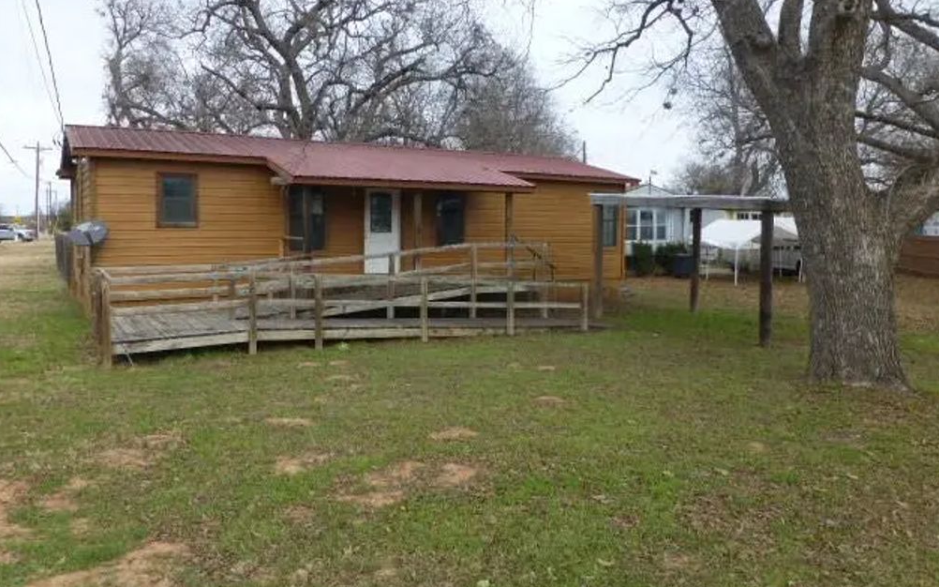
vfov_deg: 47.4
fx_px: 665
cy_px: 246
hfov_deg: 70.4
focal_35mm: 26
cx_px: 470
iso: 100
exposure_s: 1/400
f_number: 4
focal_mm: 4.3
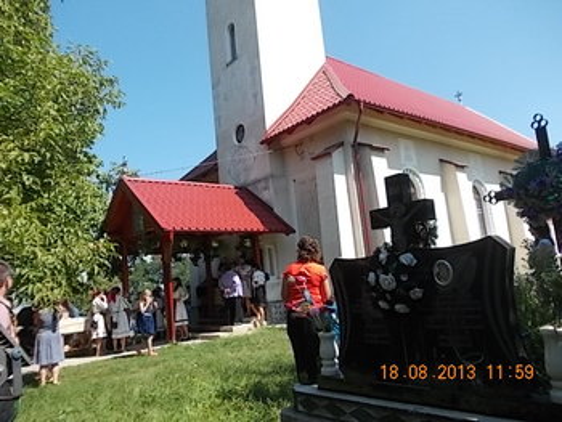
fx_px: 455
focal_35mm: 28
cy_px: 211
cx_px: 281
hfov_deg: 63.4
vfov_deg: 49.8
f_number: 5.4
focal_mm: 4
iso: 80
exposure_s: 1/200
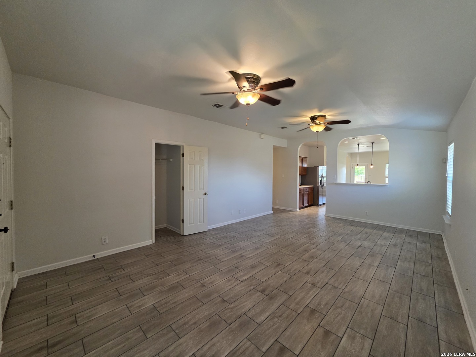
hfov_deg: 106.2
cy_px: 178
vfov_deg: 89.9
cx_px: 238
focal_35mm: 13
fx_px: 179
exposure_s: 1/120
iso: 250
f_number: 1.9
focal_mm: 2.2
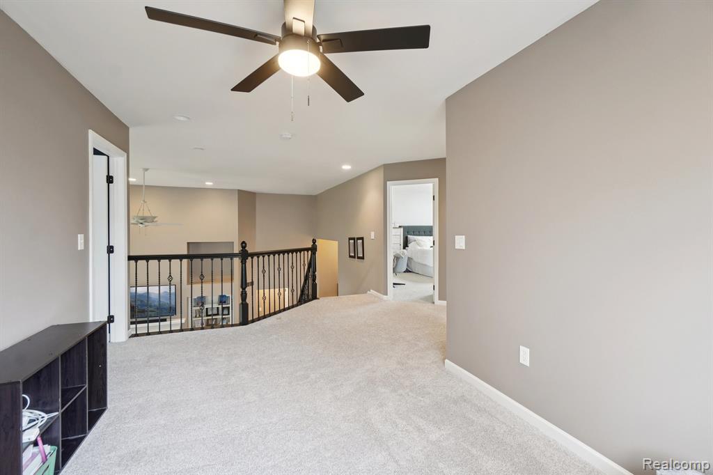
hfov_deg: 100.4
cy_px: 238
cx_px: 356
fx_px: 297
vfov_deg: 77.3
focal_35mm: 15
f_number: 8
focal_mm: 10
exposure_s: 1/8
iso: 400
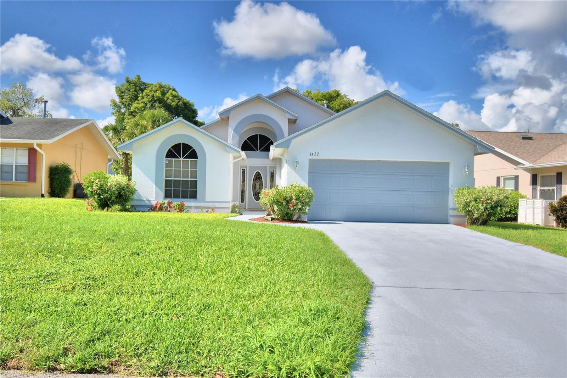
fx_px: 472
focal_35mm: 30
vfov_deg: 43.6
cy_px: 189
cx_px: 284
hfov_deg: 61.9
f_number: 5.6
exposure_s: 1/1250
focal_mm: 20
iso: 100
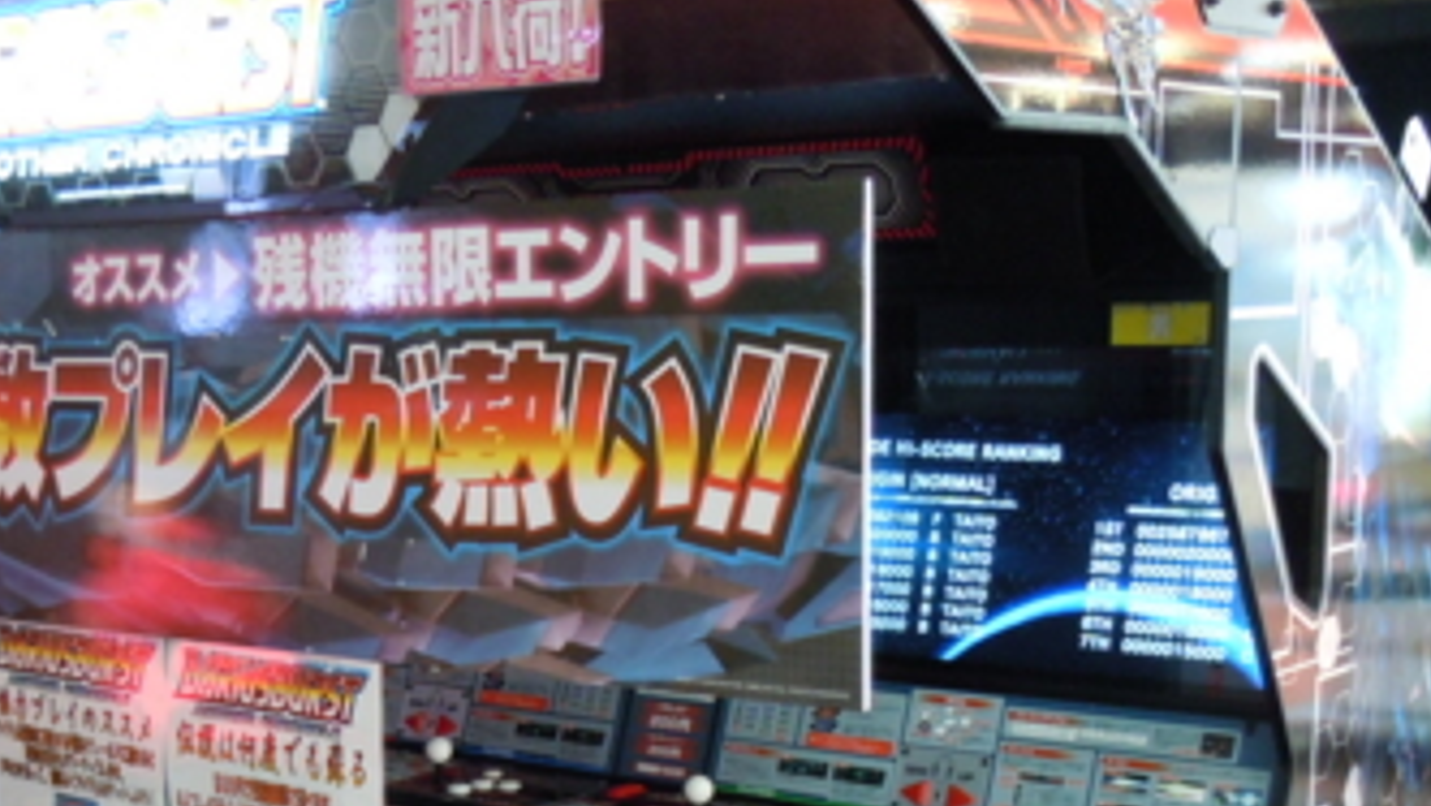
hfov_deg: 35.0
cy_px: 767
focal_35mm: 59
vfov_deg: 19.9
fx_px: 2239
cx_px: 448
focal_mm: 5.4
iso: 400
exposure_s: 1/6
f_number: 3.5
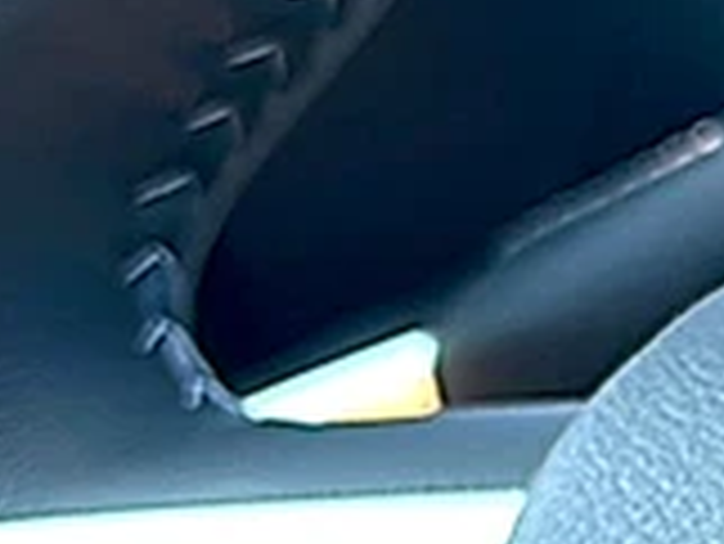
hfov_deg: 9.4
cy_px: 803
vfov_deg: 7.3
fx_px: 4186
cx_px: 1304
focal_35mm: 200
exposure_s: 1/171
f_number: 1.78
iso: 64
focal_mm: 6.86
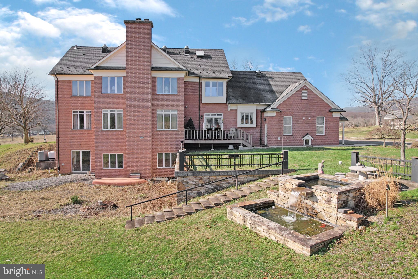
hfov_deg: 78.6
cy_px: 140
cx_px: 209
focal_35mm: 22
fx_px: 255
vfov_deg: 57.2
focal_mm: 8.38
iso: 120
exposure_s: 1/90
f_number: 2.8
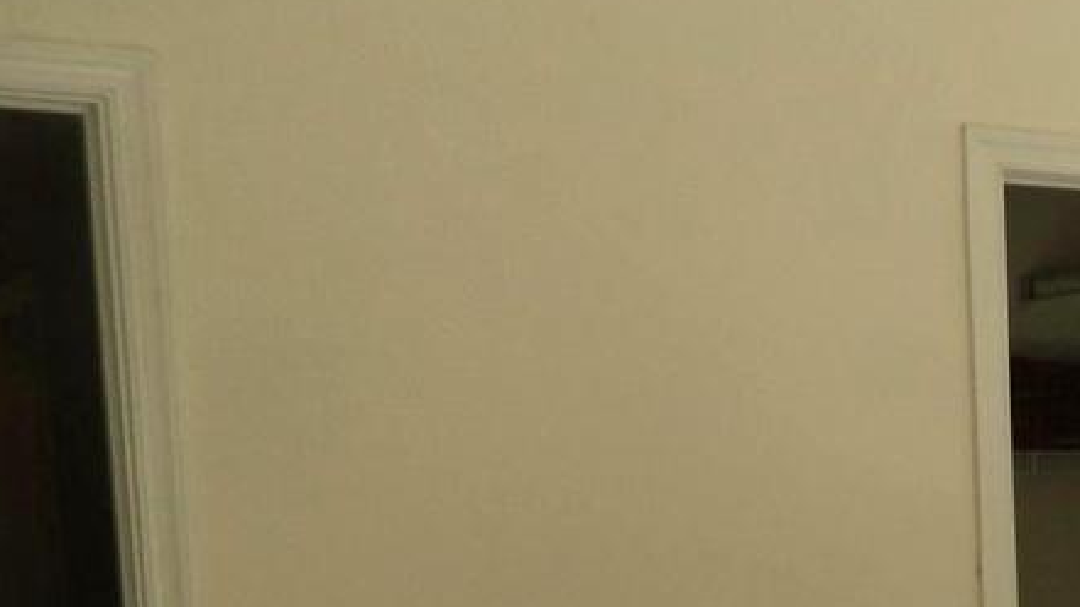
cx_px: 1717
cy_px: 896
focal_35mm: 89
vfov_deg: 12.9
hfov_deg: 19.9
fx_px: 2549
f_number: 3.1
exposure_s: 1/125
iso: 80
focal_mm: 4.5
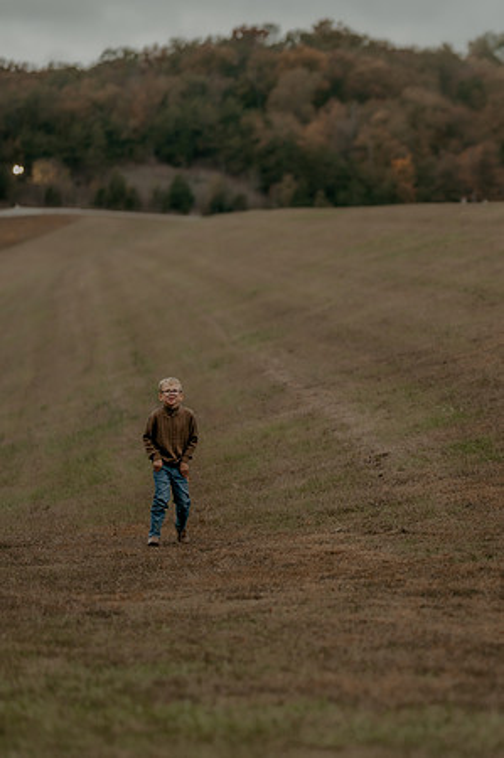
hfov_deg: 10.4
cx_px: 569
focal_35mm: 130
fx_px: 2745
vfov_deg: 15.7
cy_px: 389
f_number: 1.8
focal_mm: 85
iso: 400
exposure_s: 1/250
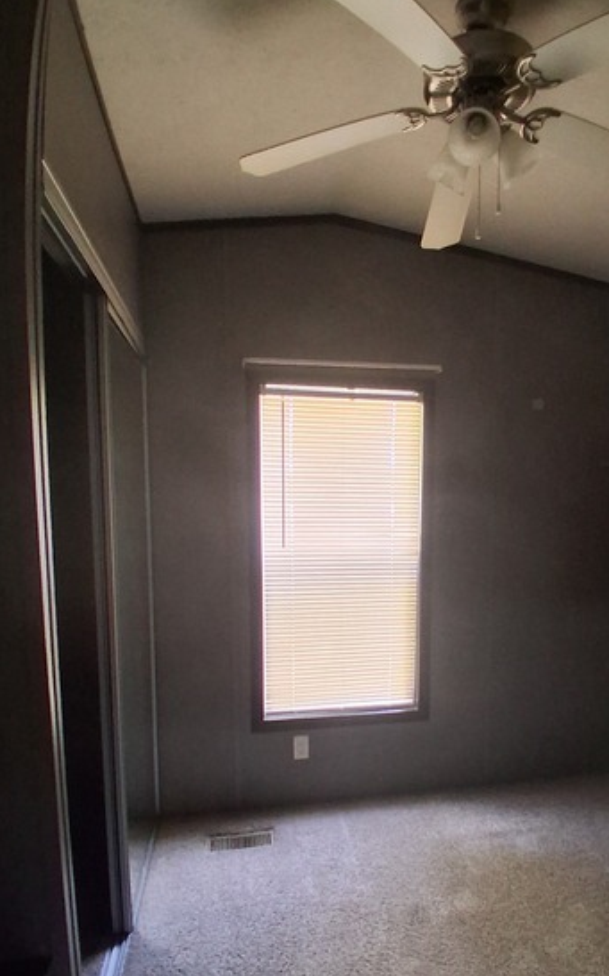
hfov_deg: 54.6
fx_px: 585
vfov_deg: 78.9
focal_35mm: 22
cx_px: 371
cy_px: 578
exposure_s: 1/40
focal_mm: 1.4
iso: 500
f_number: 2.2
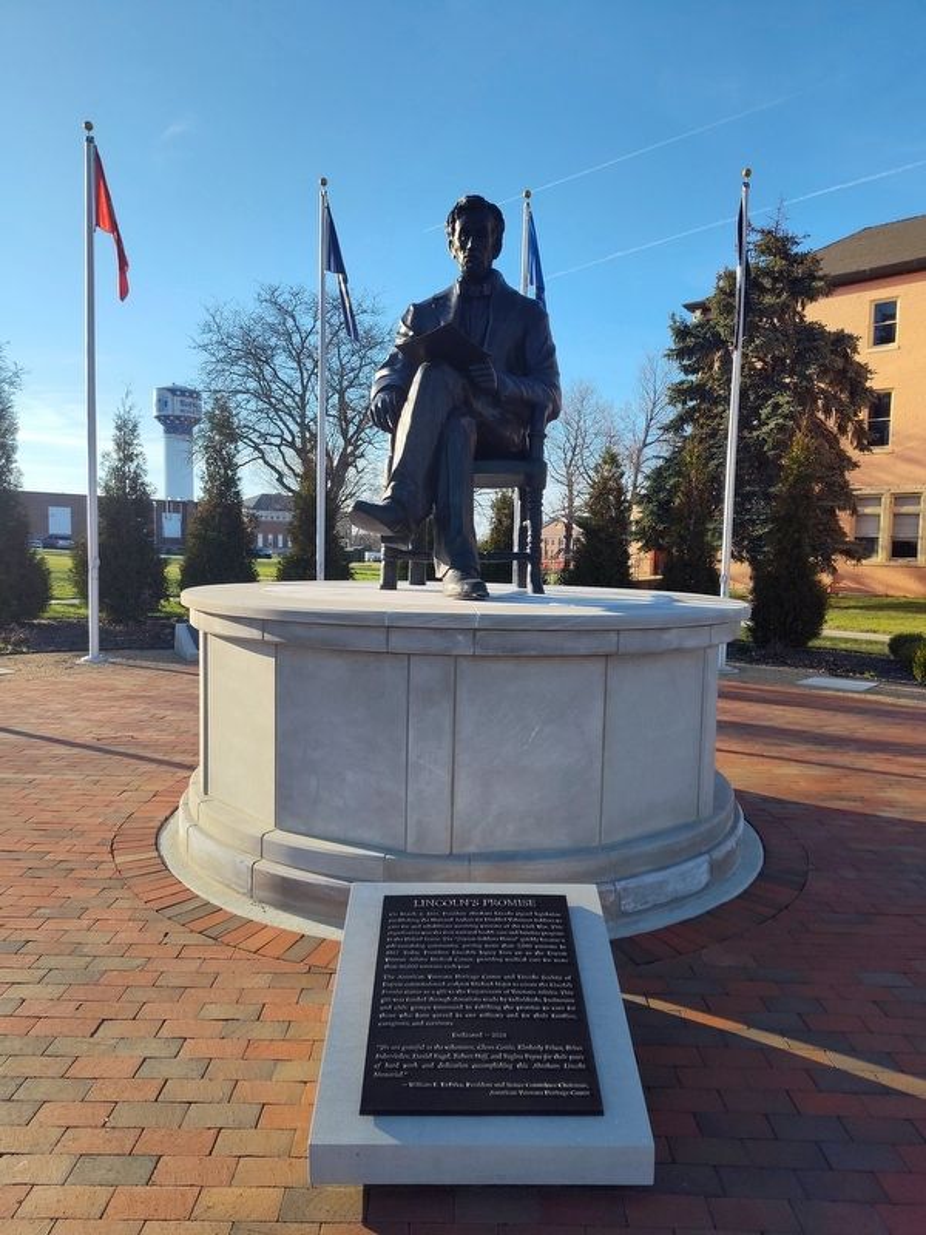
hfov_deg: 58.9
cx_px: 463
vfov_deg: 73.9
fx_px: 820
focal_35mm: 23
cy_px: 618
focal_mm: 5.56
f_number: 1.8
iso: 100
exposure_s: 1/1340
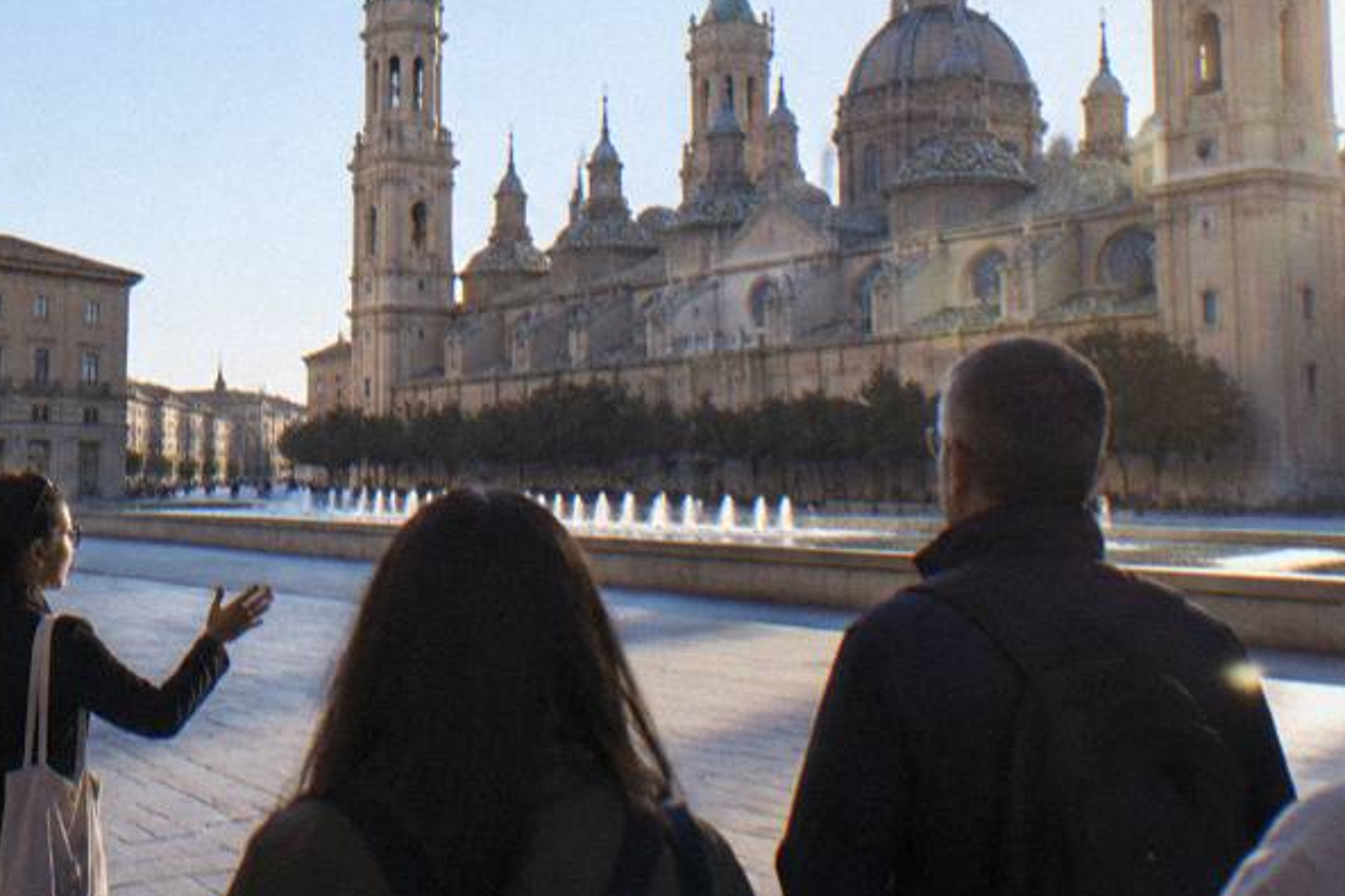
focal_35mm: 59
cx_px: 490
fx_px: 2204
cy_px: 234
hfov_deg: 33.7
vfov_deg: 22.8
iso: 500
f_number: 9
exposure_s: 1/400
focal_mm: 35
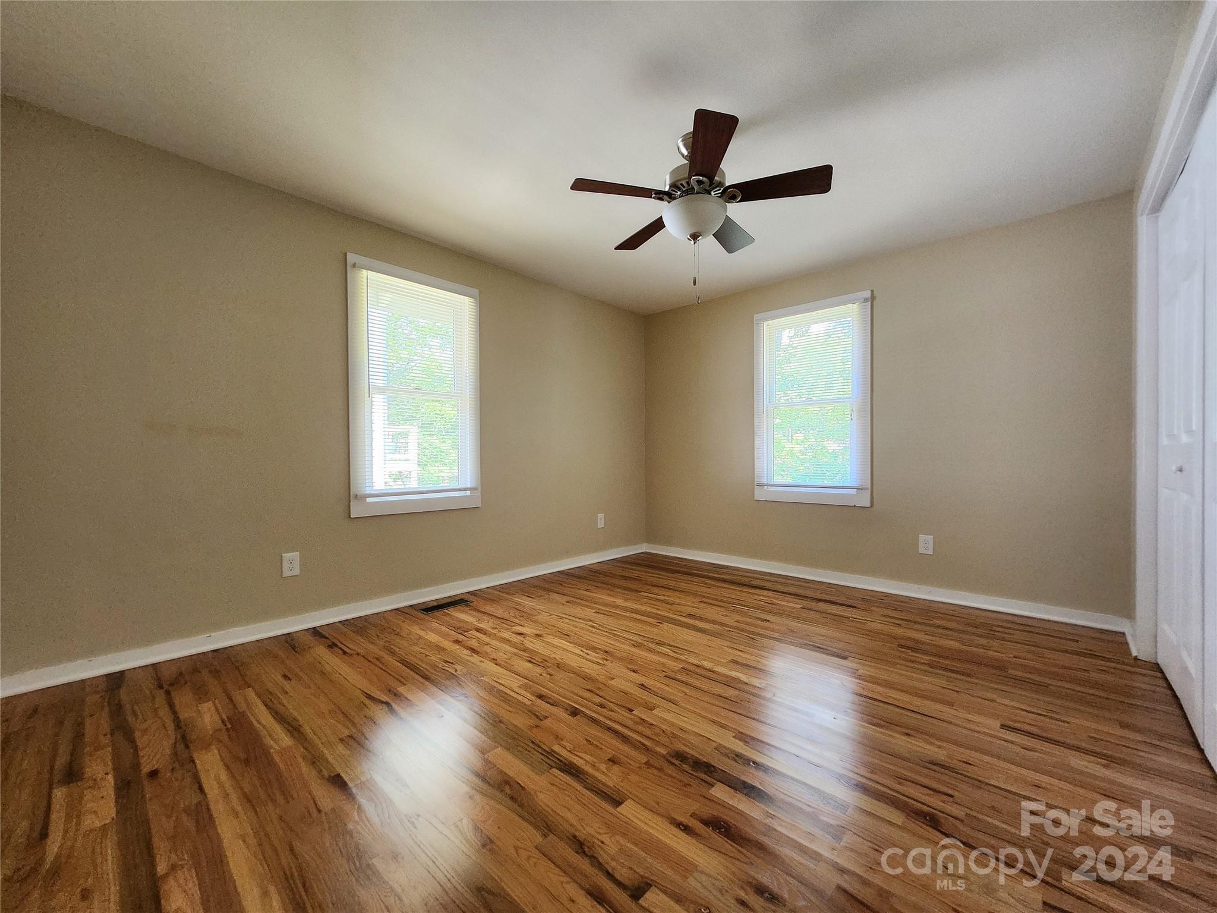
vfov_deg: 89.9
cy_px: 456
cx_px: 608
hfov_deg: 106.2
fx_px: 457
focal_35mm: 13
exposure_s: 1/60
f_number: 2.2
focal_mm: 1.74
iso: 200
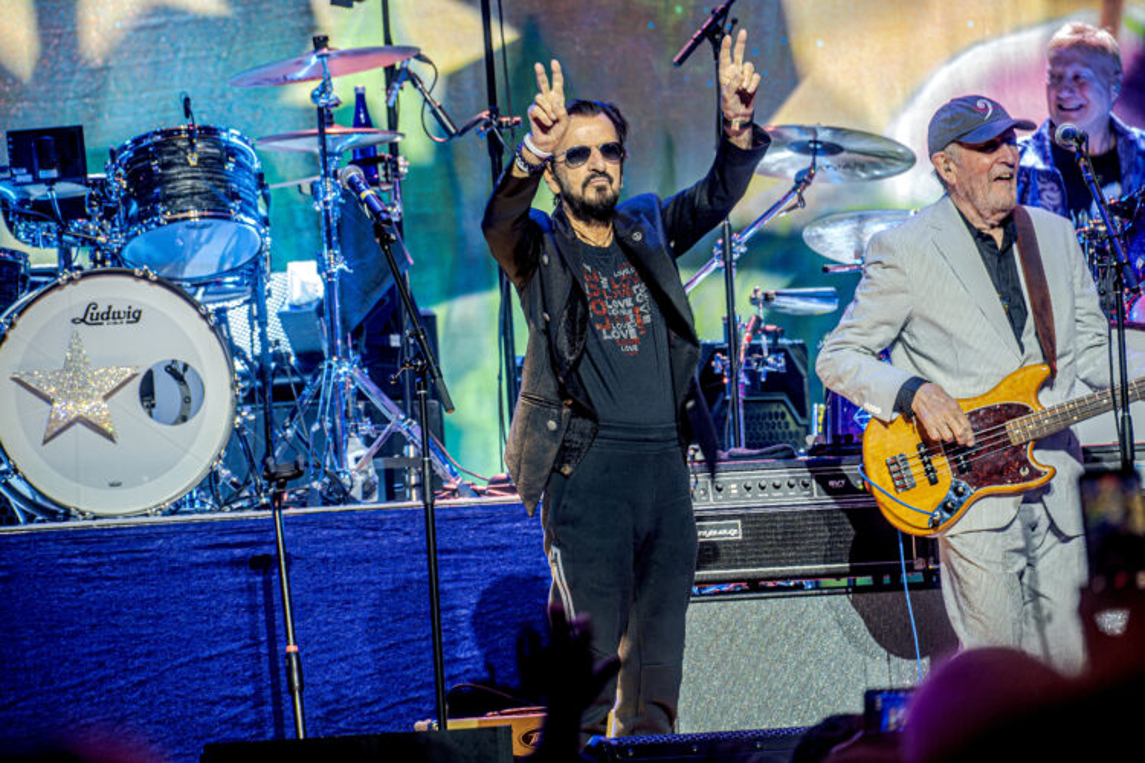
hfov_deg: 5.9
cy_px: 382
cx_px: 572
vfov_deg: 3.9
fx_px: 11131
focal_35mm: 350
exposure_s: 1/25
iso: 2000
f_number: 8
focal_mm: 350
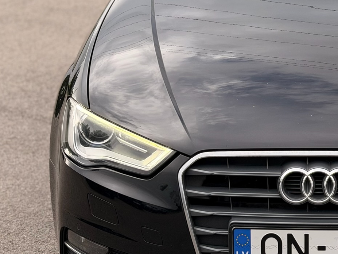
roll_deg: +1.3
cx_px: 320
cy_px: 82
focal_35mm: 106
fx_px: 1035
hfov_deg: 18.2
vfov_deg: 13.9
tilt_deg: -14.7
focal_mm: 6.76
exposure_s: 1/1000
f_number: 1.78
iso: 64
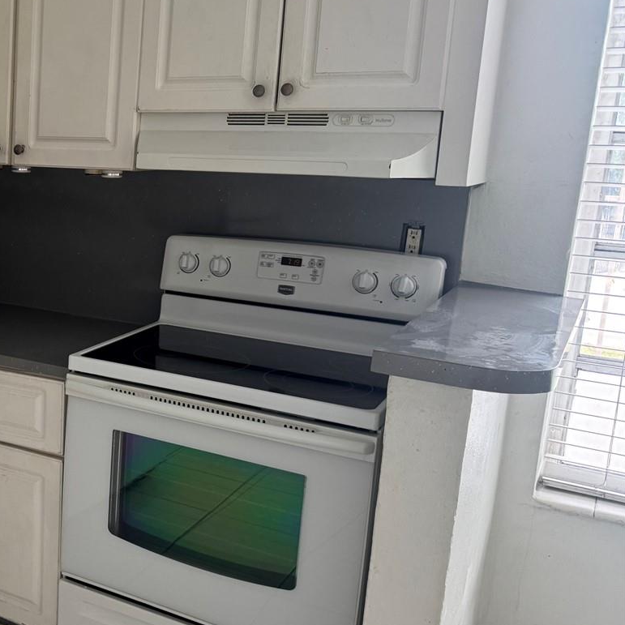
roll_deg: -1.2
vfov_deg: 38.3
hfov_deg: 34.4
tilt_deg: -11.7
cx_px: -21
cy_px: 319
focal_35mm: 44
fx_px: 899
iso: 160
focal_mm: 6.76
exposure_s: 1/60
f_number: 1.78
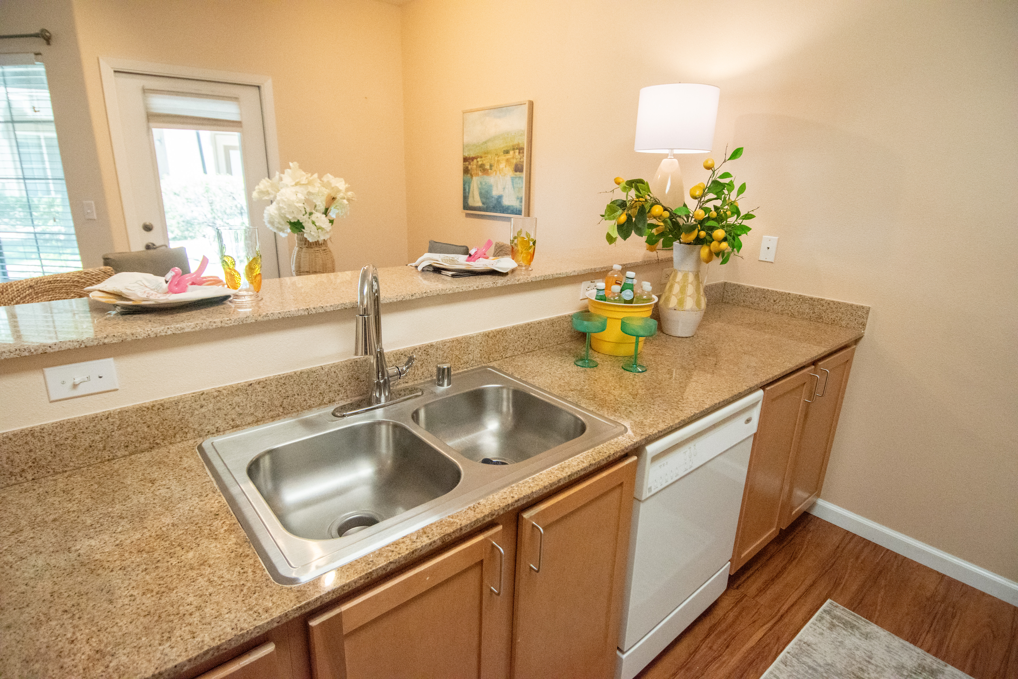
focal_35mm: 18
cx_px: 509
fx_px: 509
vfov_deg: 67.4
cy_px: 340
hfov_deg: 90.0
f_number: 4
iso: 2500
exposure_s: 1/500
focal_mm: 12
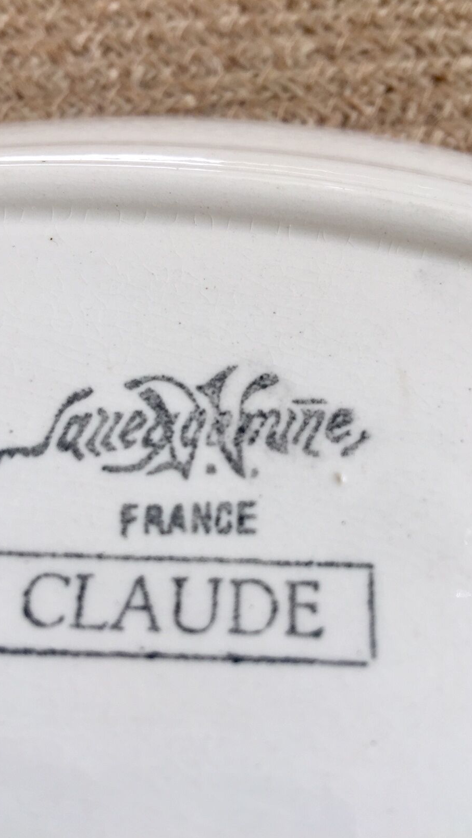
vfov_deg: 61.0
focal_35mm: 32
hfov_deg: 36.7
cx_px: 222
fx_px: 712
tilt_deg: -63.8
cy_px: 415
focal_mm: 4.15
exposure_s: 1/105
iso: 32
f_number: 2.2
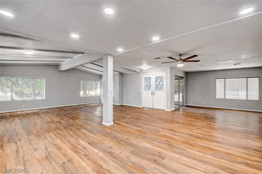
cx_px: 131
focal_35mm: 15
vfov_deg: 77.3
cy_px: 87
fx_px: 109
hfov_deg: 100.4
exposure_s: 1/8
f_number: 9
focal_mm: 10
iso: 640
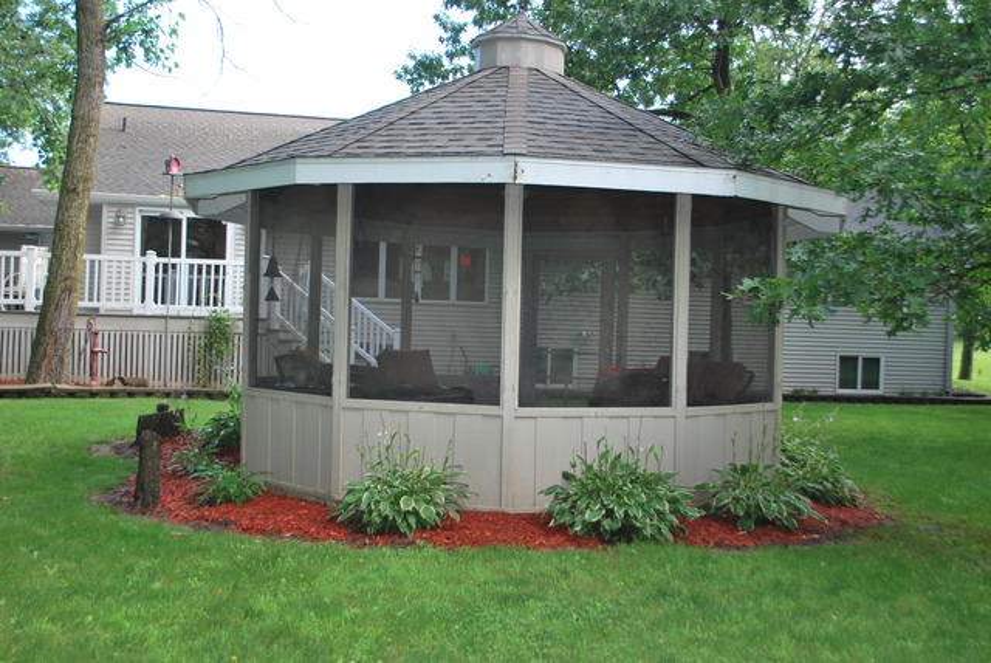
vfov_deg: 34.3
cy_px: 332
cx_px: 496
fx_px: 1075
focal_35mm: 39
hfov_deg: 49.5
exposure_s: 1/125
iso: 160
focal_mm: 26
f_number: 4.2
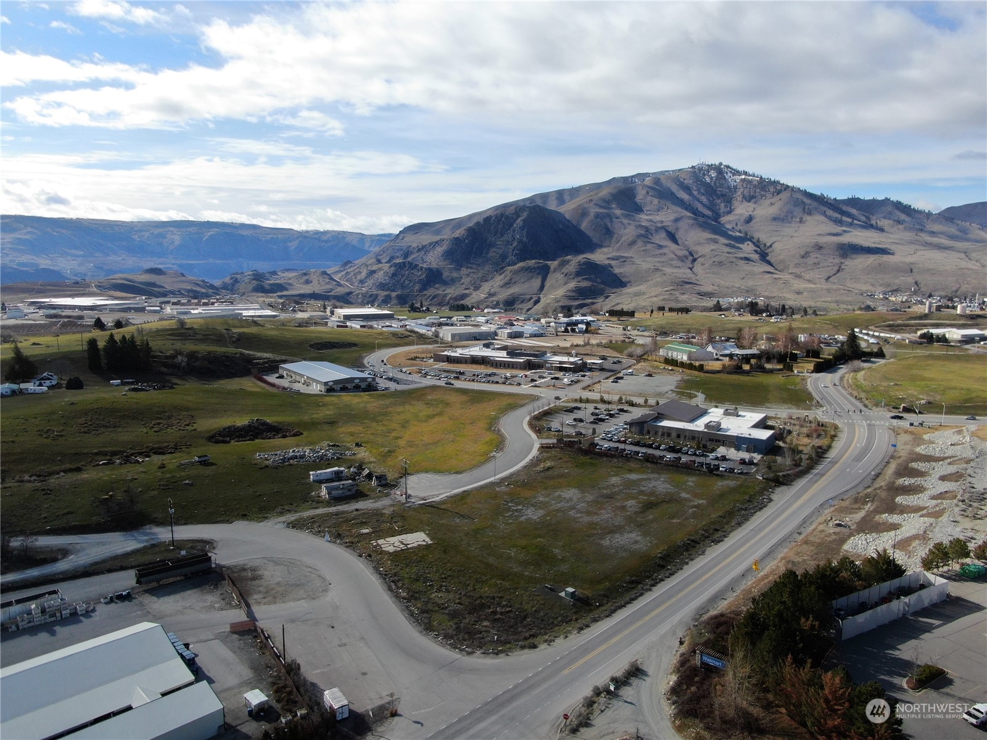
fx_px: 684
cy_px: 370
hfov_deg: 71.6
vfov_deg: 56.8
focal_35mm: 24
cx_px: 494
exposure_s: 1/1600
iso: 100
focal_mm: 4.39
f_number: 2.8
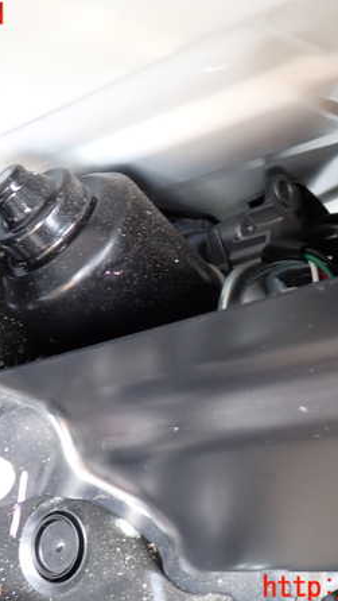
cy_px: 302
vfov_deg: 46.4
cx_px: 163
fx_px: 701
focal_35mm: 44
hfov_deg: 27.1
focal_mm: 5.4
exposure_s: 1/40
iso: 200
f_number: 2.3
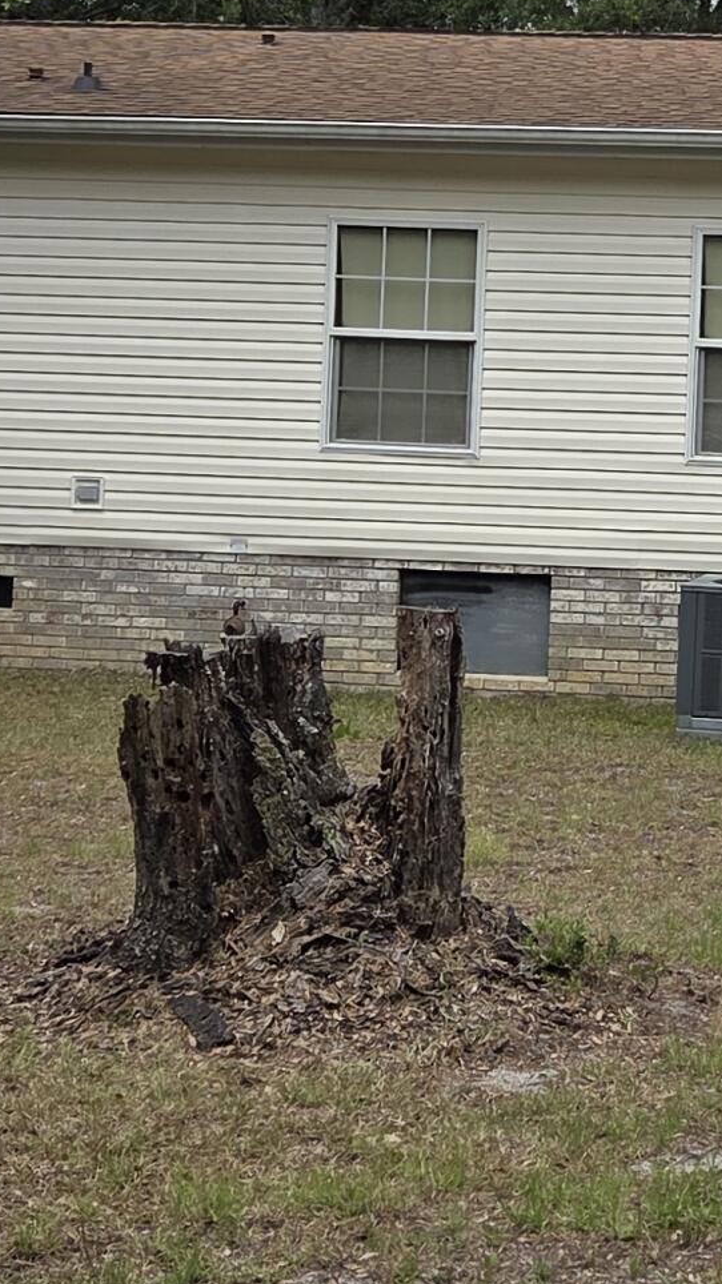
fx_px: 2656
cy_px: 466
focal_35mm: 78
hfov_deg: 15.0
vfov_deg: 27.1
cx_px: 833
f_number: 1.8
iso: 80
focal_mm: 5.4
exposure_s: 1/5545
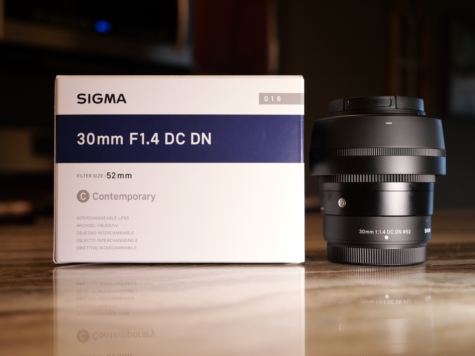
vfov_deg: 29.1
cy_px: 178
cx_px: 238
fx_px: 686
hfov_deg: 38.2
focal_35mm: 50
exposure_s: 1/80
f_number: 3.5
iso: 1000
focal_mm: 25
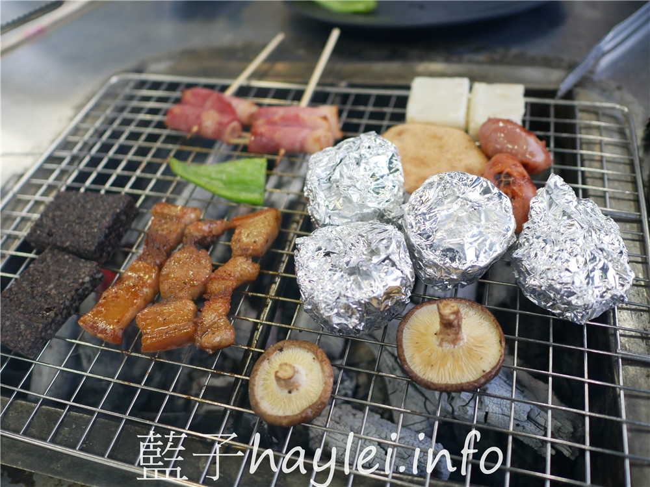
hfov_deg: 60.0
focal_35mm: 30
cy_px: 244
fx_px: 563
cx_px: 325
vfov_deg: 46.8
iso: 400
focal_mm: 15
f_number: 1.7
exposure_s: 1/60
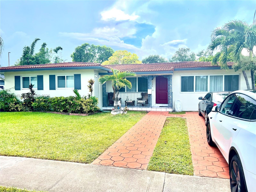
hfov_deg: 67.3
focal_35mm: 26
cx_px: 128
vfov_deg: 53.1
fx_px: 192
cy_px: 96
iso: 50
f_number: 1.5
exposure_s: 1/2165
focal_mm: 5.7
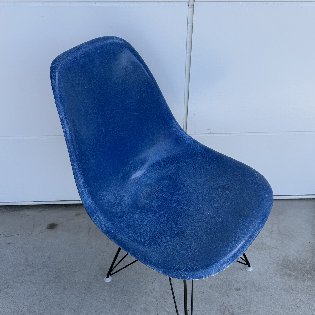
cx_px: 167
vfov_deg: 49.5
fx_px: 340
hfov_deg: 49.7
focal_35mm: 33
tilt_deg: -43.6
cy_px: 184
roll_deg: -1.3
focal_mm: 6.76
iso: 80
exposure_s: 1/1261
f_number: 1.78
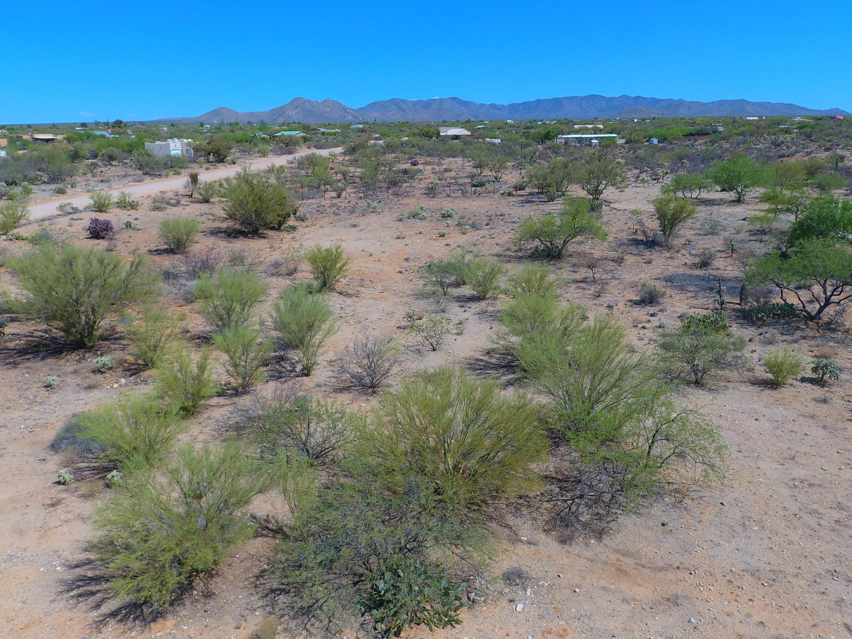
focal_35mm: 22
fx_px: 542
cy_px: 272
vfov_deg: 60.8
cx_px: 454
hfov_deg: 76.3
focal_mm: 3.15
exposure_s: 1/1420
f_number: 2.8
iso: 100
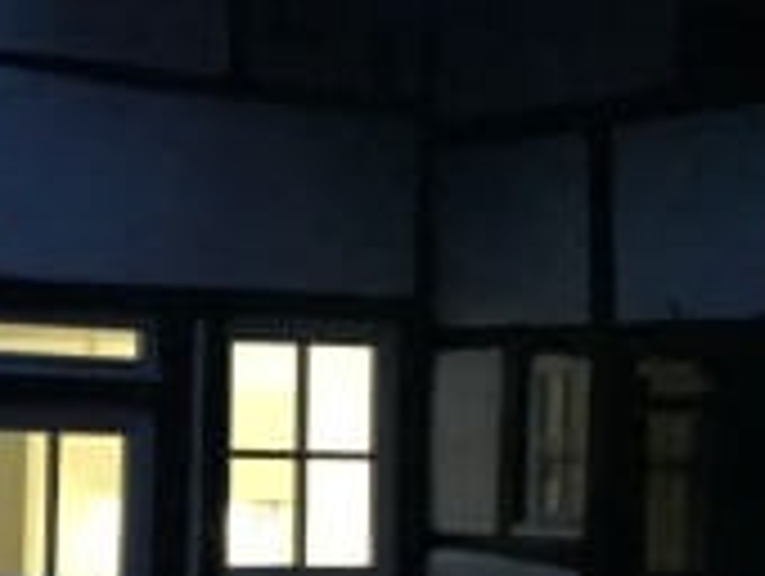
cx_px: -310
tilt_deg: -2.2
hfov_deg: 14.5
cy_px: 542
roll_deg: -1.3
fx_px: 2833
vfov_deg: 11.5
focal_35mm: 128
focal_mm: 4.15
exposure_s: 1/15
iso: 2000
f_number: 2.2
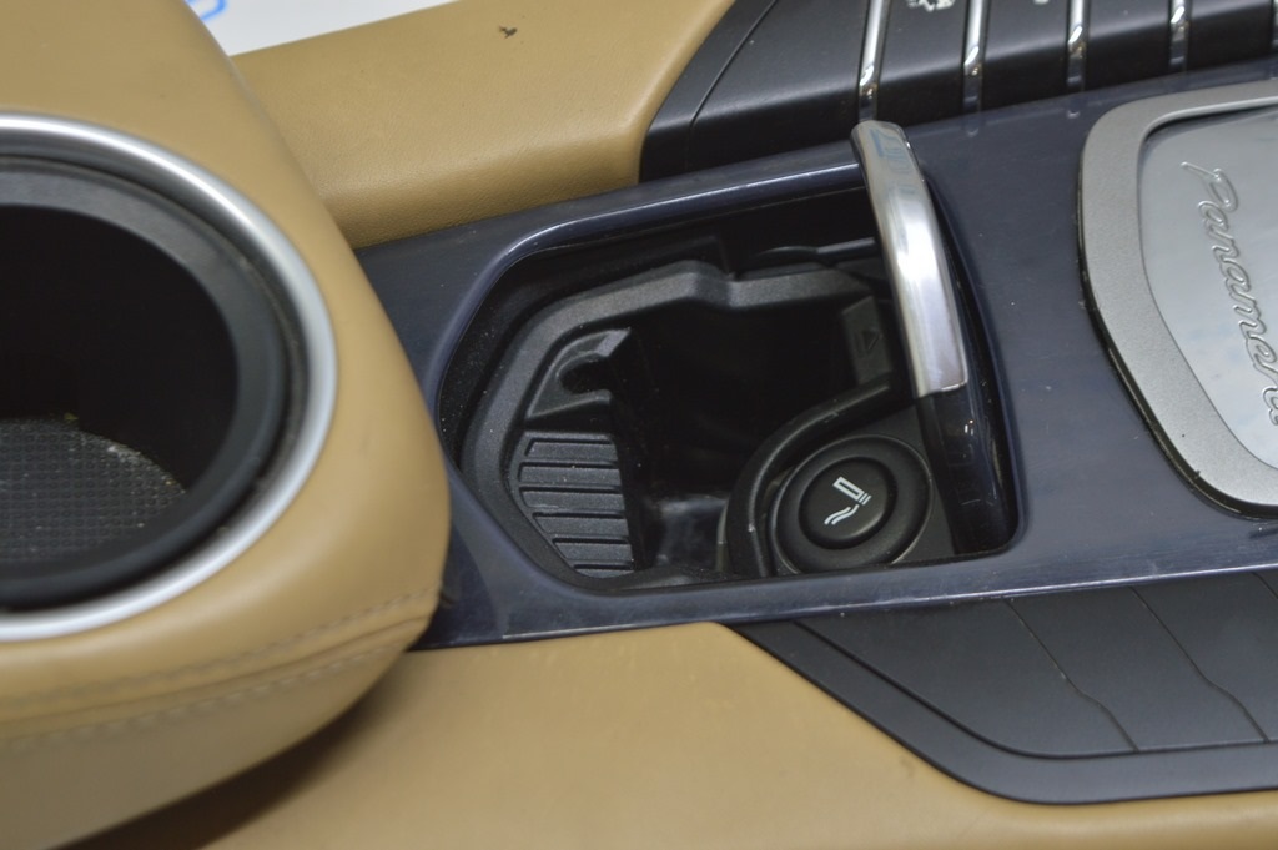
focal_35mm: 78
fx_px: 2767
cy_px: 425
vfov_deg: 17.5
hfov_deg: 26.0
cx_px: 639
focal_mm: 52
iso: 400
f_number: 5.6
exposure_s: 1/20
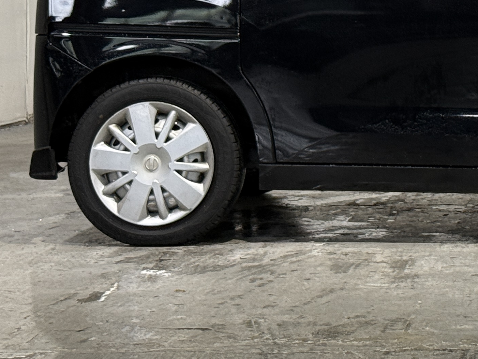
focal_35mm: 138
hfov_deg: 13.9
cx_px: 561
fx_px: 1906
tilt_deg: -0.5
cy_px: -9
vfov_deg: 10.6
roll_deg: +0.0
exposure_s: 1/60
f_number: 1.78
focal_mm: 6.76
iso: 125
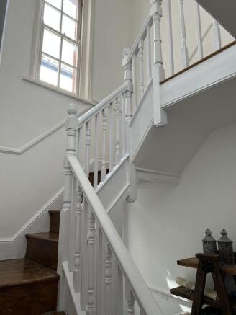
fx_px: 236
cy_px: 158
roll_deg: +0.2
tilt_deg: +14.4
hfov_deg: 53.1
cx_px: 118
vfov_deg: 67.3
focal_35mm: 26
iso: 80
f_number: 1.5
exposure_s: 1/121
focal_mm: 5.7
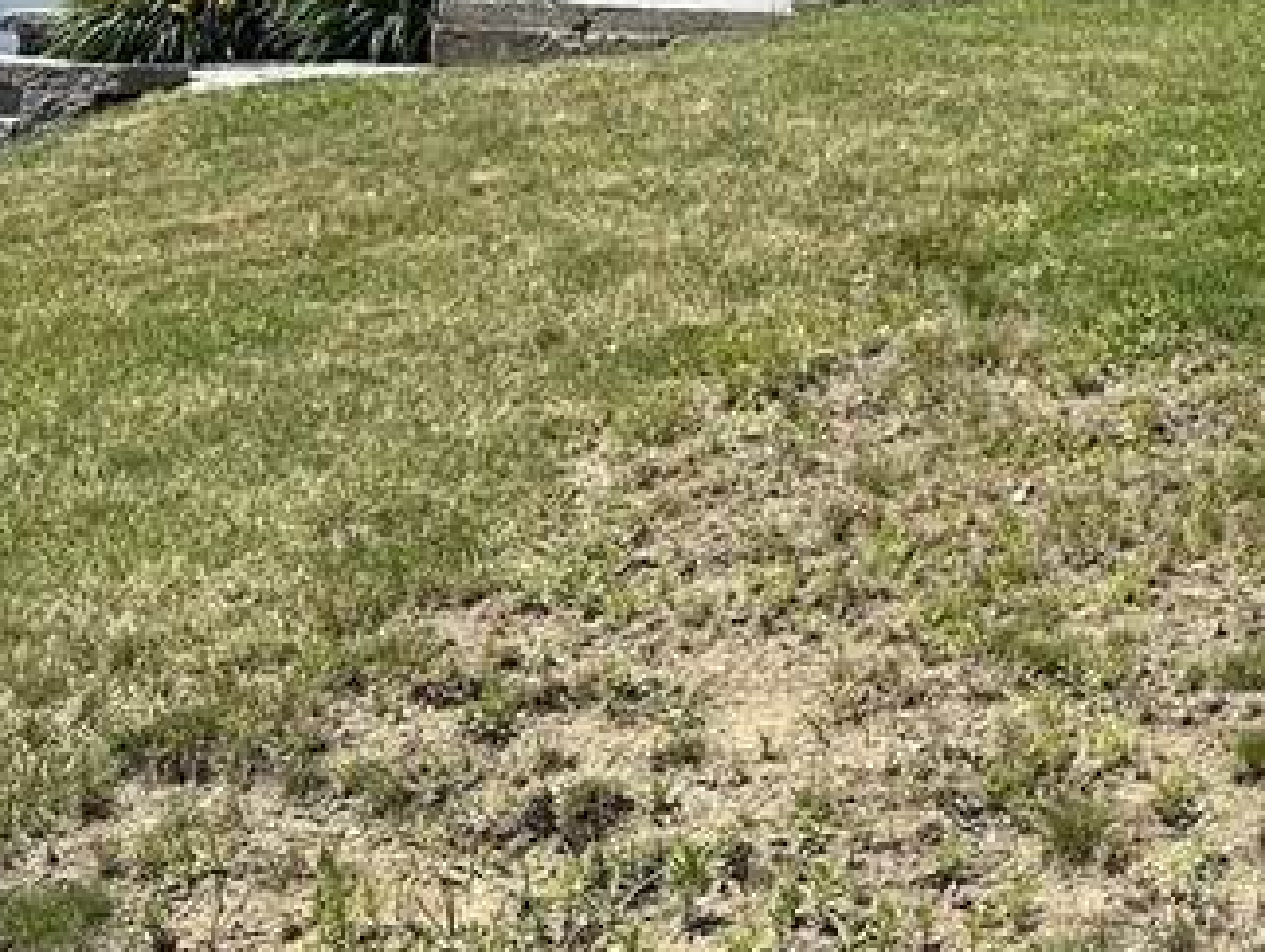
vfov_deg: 17.8
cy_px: -396
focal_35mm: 76
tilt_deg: +8.5
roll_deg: -2.9
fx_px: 2780
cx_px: 1547
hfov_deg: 23.3
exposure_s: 1/3861
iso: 80
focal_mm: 6.86
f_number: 1.78
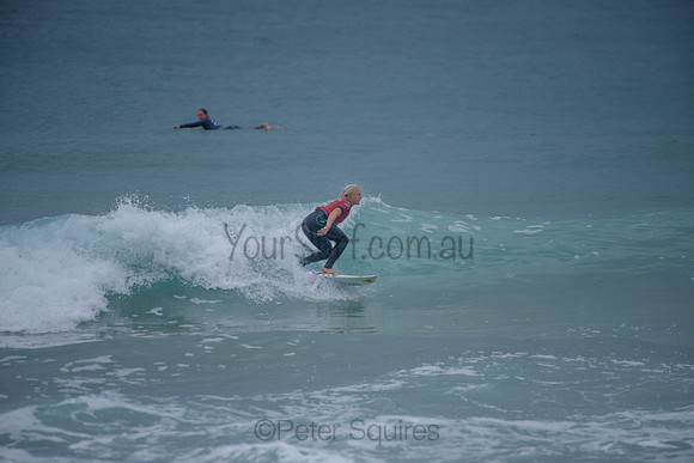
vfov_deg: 2.8
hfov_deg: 4.1
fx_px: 9641
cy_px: 232
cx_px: 347
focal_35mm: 500
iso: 280
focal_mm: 500
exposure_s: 1/2000
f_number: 5.6
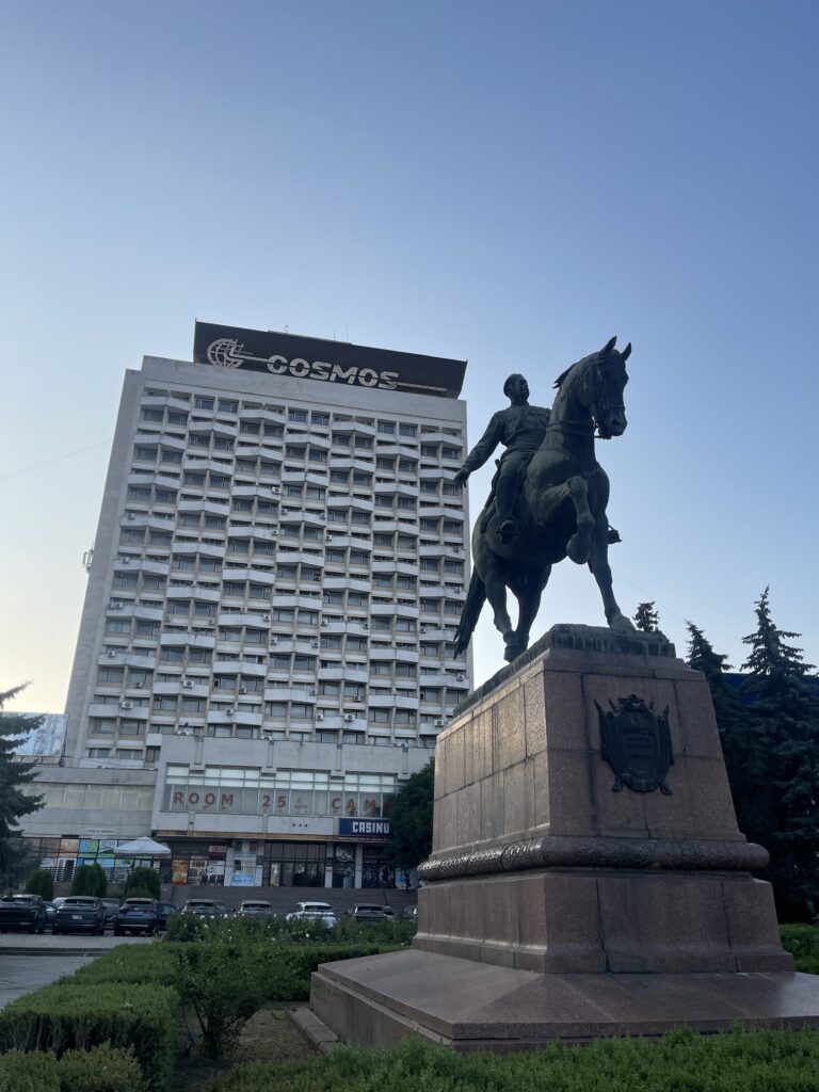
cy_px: 546
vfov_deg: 69.4
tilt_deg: +25.2
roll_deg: -1.0
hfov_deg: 54.9
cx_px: 410
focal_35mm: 25
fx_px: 789
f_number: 1.6
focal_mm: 5.1
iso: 32
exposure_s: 1/1309
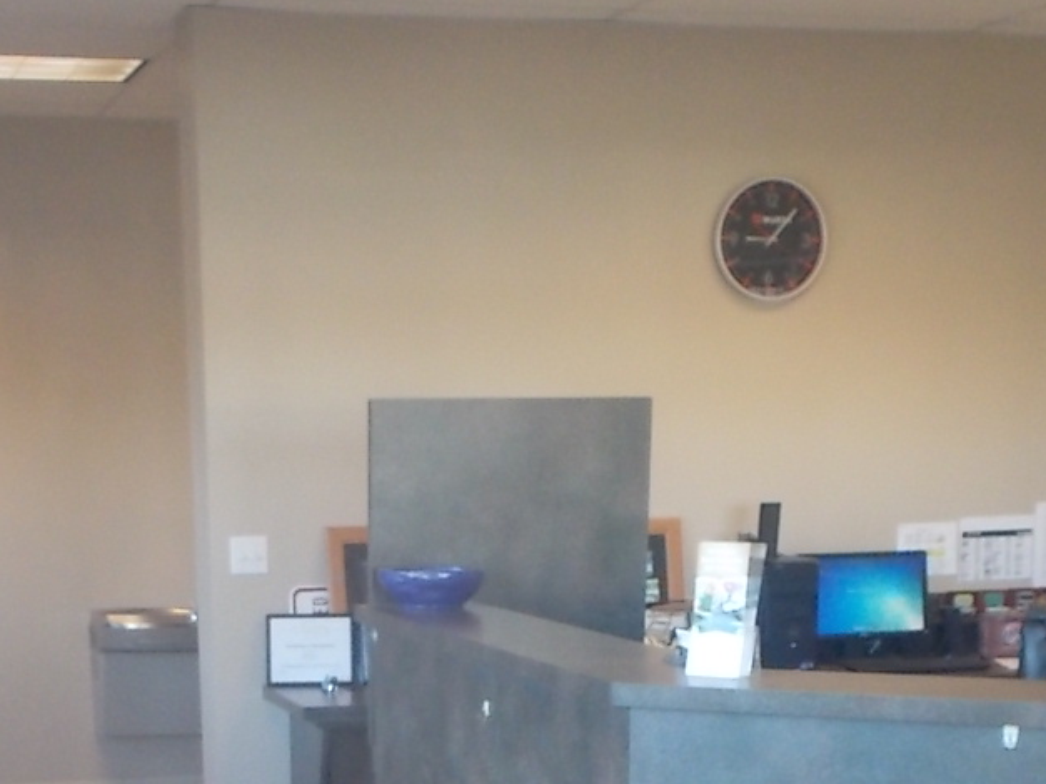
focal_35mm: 74
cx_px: 425
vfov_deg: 19.0
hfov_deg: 26.3
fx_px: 2236
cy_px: 891
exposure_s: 1/25
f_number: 3.3
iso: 125
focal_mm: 4.1
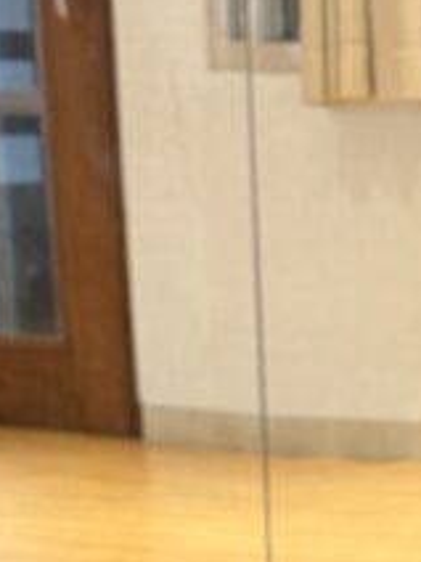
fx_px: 3762
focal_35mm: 232
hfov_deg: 6.3
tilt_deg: -12.3
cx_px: 778
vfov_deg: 8.3
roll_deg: -0.3
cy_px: 875
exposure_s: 1/50
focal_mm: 6.76
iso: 125
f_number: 1.78
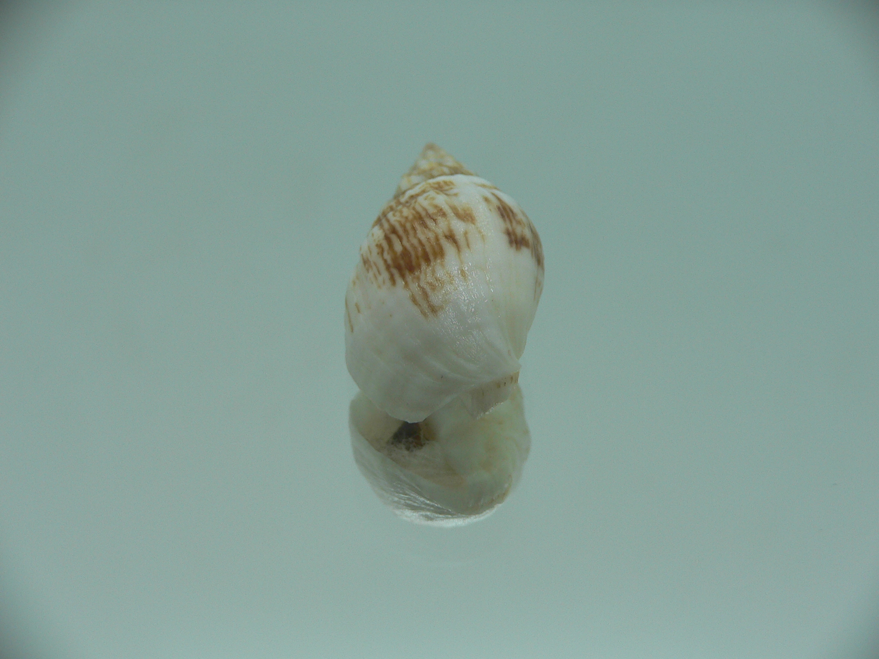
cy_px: 330
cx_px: 440
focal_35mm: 35
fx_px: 889
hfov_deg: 52.6
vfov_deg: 40.7
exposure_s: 1/60
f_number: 2.8
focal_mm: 4.6
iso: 80
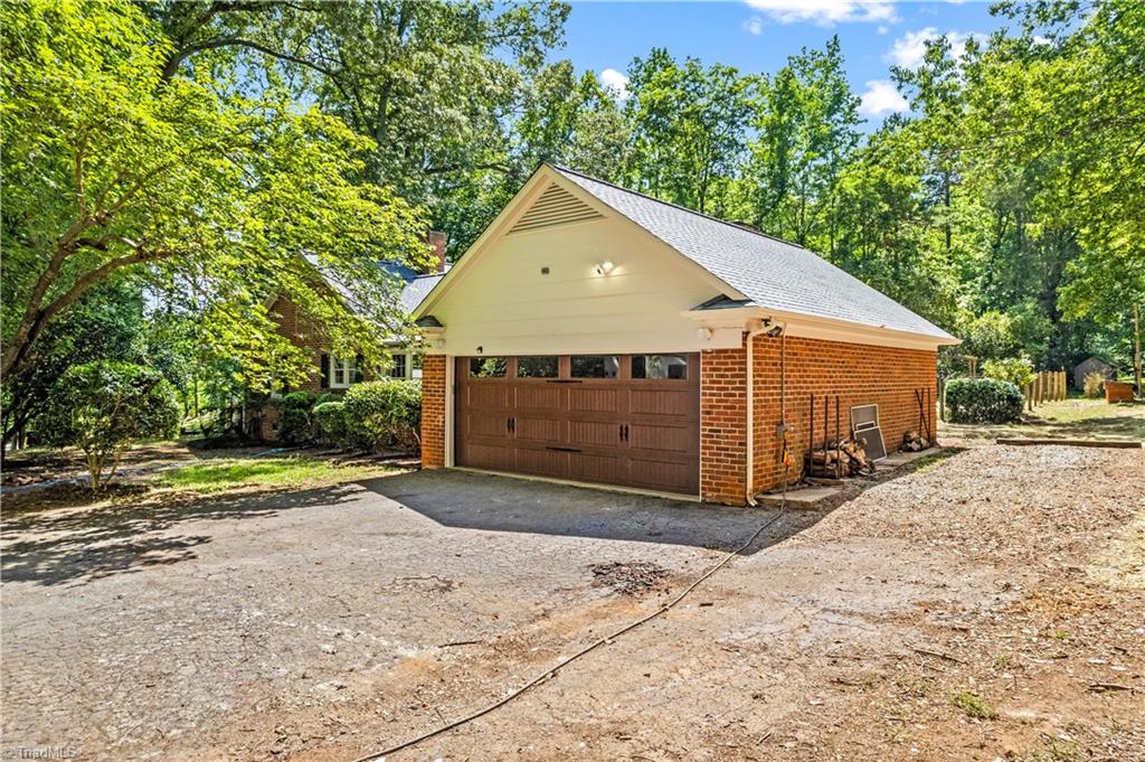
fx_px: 699
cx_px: 572
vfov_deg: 57.1
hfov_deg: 78.6
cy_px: 381
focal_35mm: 22
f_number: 2.8
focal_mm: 8.38
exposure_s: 1/640
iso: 110
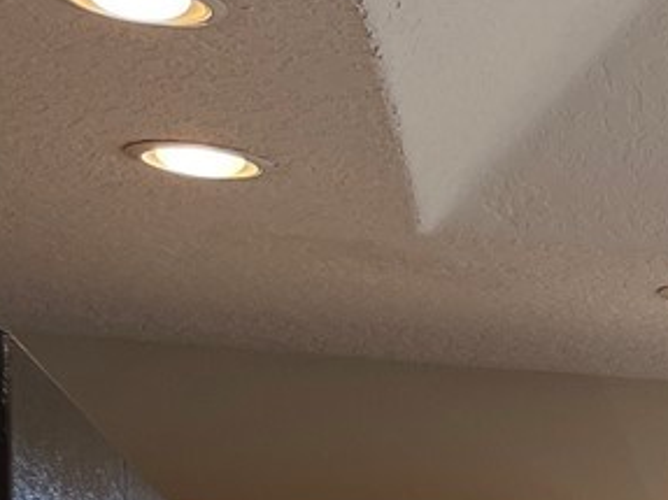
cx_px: 1669
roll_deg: +0.4
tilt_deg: -0.1
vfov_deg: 9.7
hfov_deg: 11.1
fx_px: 2797
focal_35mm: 145
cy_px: 912
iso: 32
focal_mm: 5.1
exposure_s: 1/180
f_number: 1.6
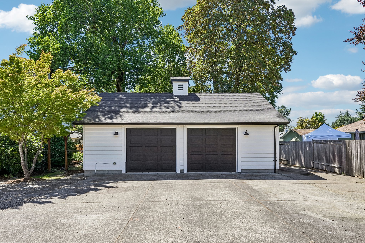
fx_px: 253
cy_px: 122
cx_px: 182
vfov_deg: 51.3
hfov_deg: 71.5
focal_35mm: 25
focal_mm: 25
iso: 400
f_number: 8
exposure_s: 1/500
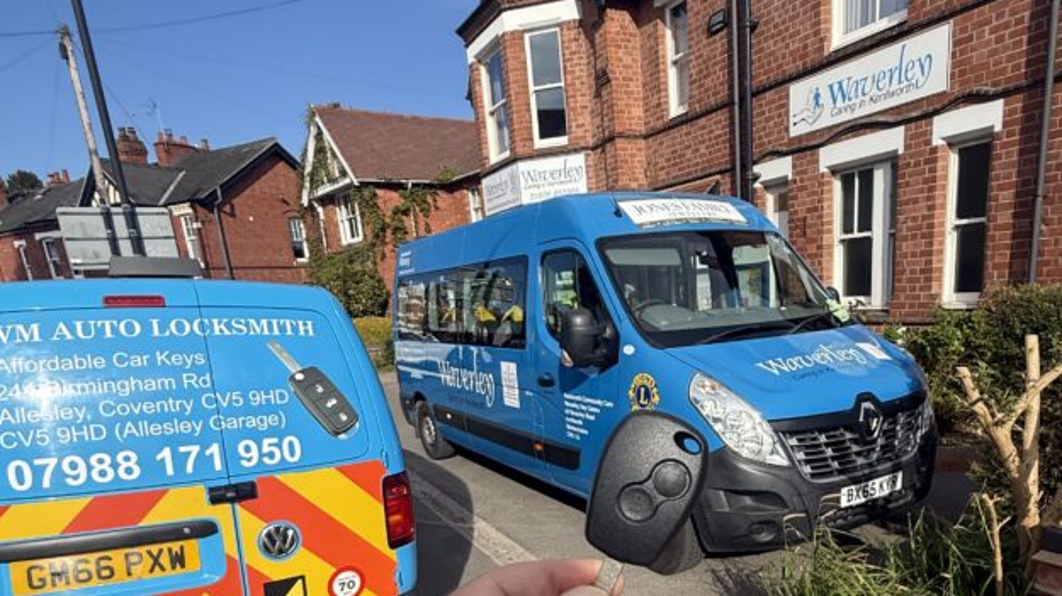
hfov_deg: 73.8
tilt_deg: -13.5
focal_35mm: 25
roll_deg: +3.2
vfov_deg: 43.7
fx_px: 704
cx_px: 596
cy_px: 481
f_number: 2.2
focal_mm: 2.22
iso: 64
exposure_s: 1/1613
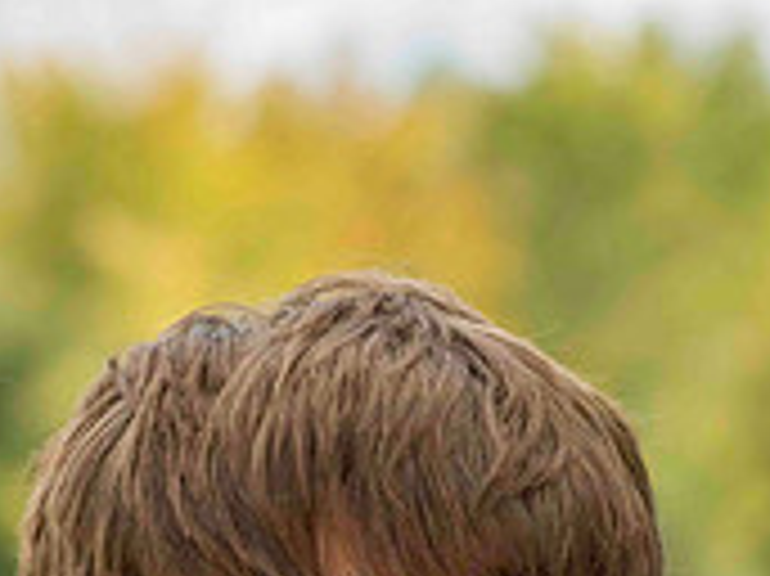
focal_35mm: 283
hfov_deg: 7.0
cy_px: 999
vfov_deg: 5.2
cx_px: 473
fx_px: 6291
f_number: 6.3
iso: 800
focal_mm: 112
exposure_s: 1/640
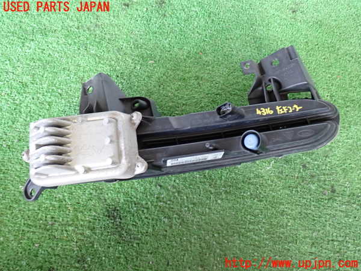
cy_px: 136
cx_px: 180
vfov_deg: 44.2
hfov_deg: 56.8
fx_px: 334
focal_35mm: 32
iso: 400
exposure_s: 1/30
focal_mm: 5.79
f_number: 2.4
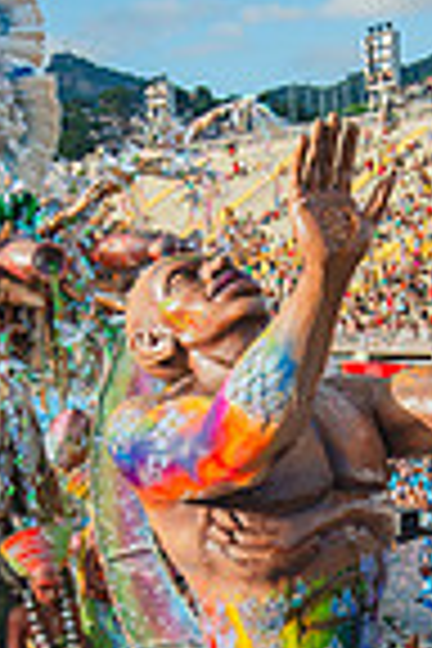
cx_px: 270
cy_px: 540
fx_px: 1350
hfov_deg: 18.2
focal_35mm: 75
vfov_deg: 26.4
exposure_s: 1/1000
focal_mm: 24
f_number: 4
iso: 200
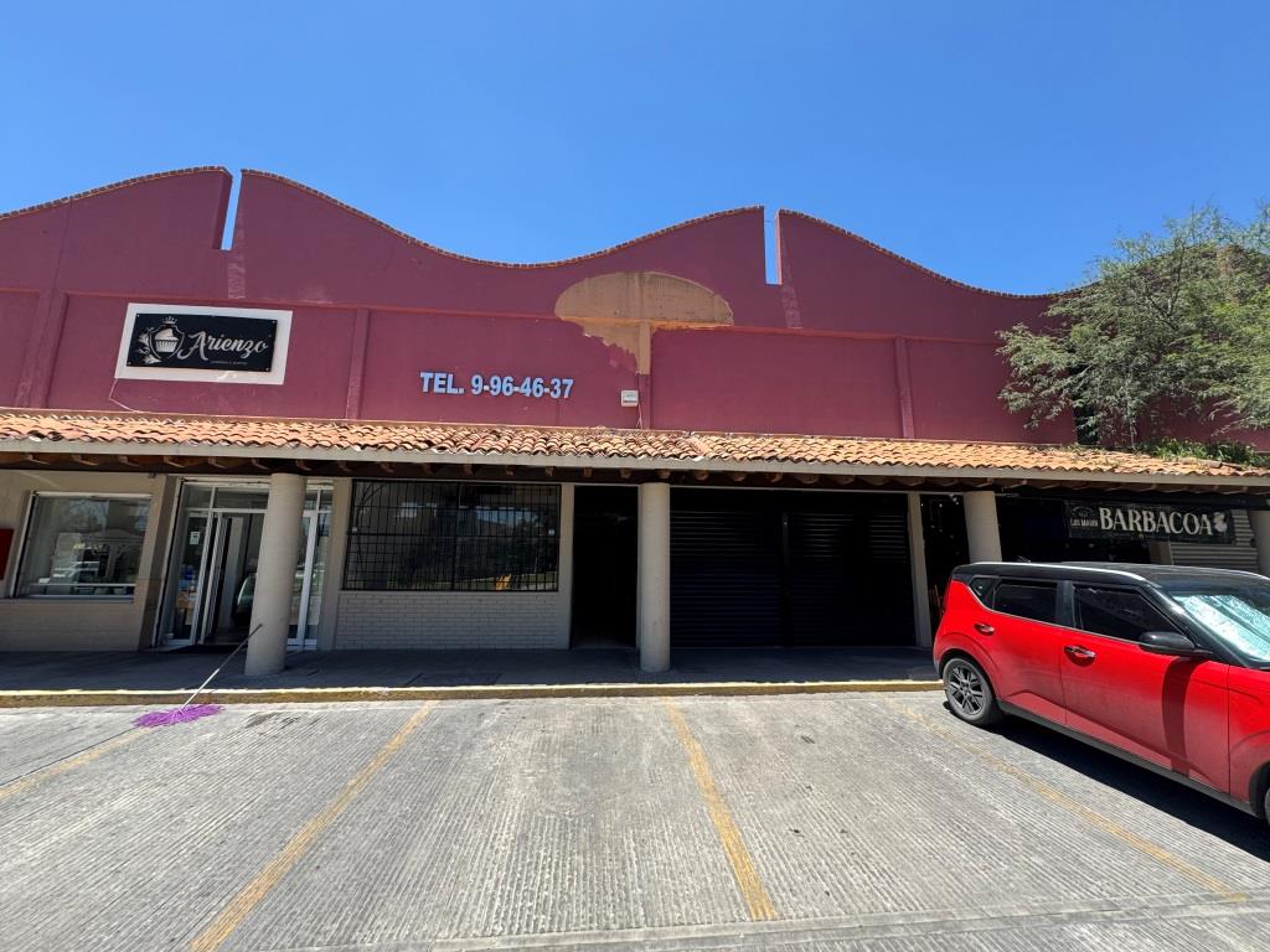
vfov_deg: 85.7
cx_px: 635
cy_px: 476
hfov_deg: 102.1
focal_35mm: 14
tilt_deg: +9.0
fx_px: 514
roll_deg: -0.8
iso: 40
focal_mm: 2.22
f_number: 2.2
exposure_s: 1/548
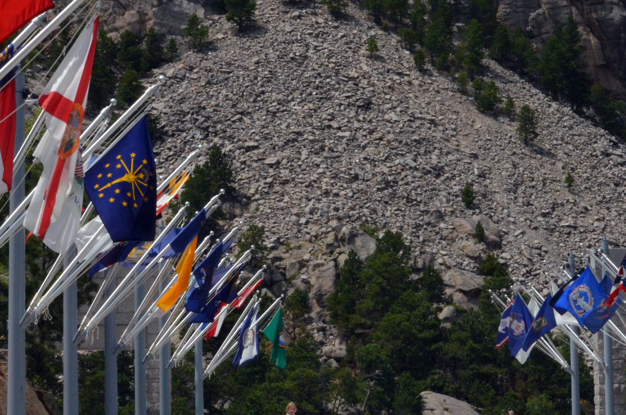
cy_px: 116
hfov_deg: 14.2
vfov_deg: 9.4
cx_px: 335
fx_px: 2516
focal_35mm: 145
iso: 1600
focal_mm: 48
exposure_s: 1/1250
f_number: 18
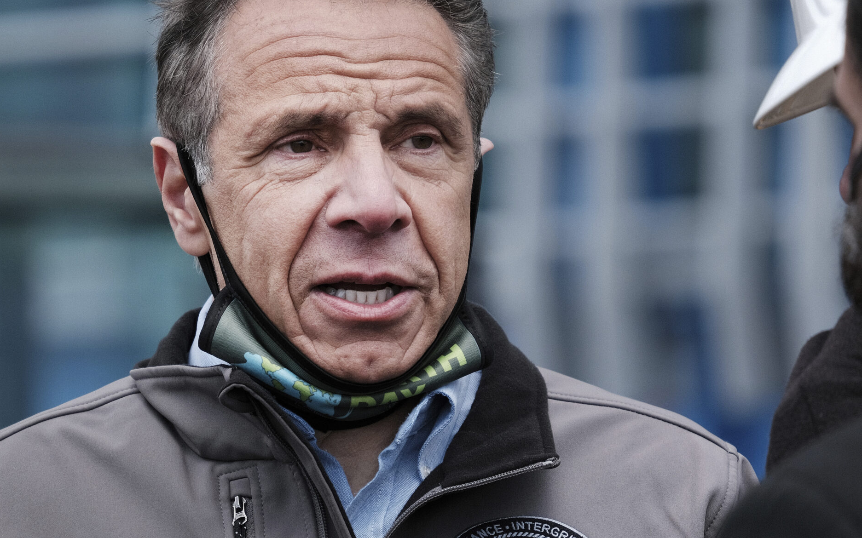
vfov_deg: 3.1
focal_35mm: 418
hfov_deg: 5.0
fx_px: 9818
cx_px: 319
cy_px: 306
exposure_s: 1/420
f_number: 4.8
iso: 160
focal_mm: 200
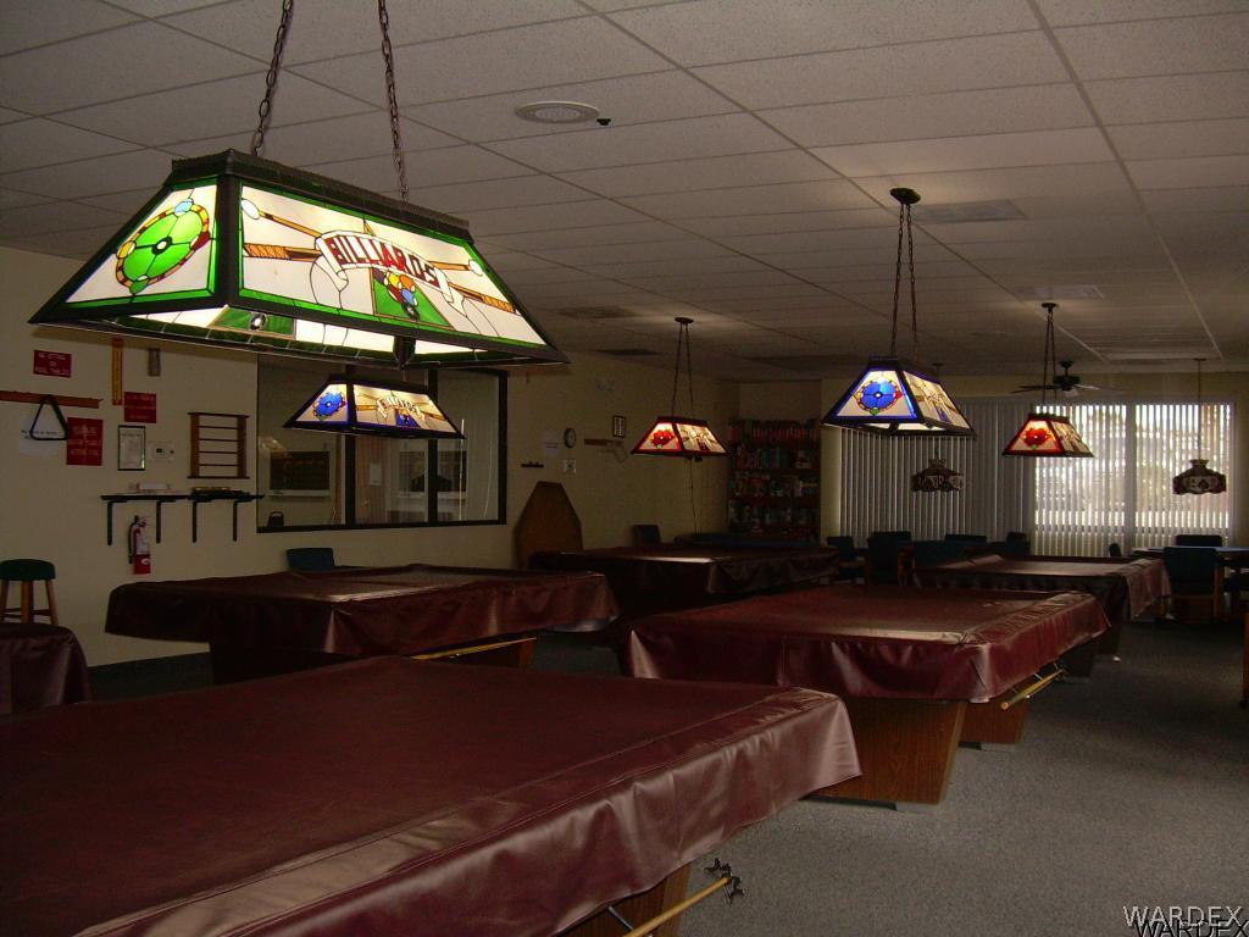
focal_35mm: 38
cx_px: 624
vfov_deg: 37.7
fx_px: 1371
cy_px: 468
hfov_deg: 49.0
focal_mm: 6.3
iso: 154
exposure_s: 1/60
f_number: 2.8
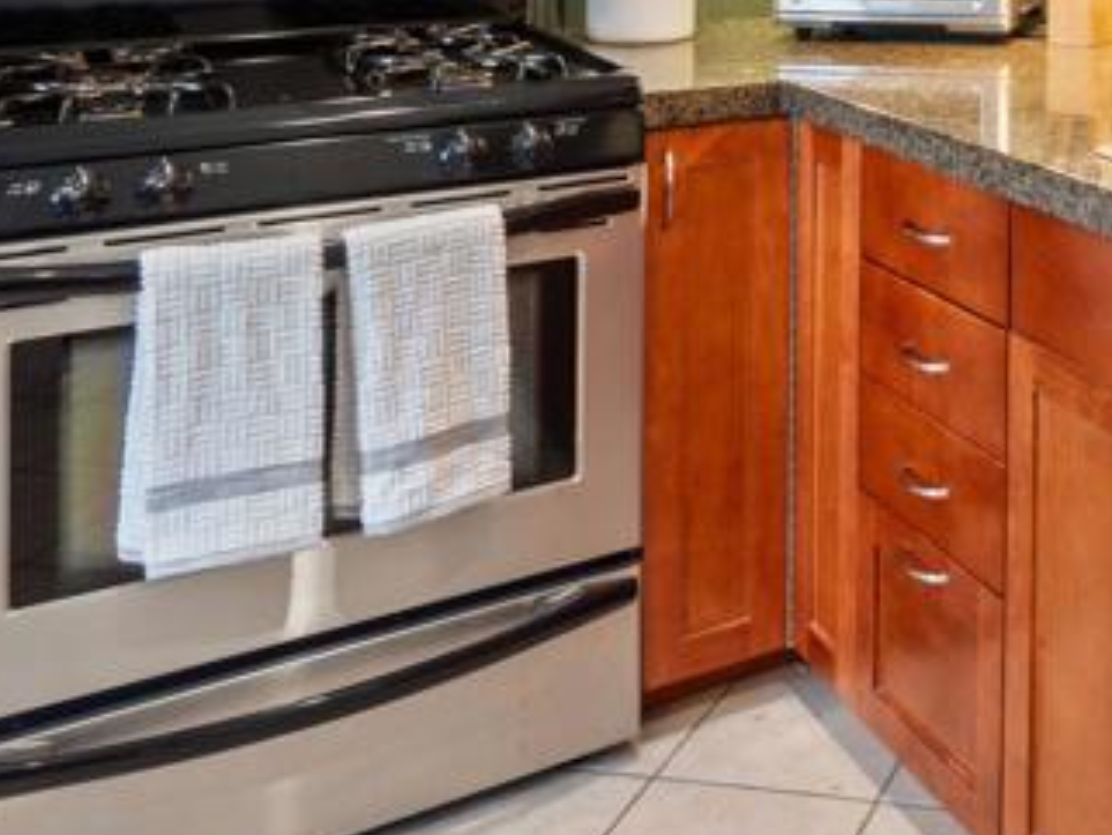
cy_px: -151
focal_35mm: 46
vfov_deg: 27.9
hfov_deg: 34.8
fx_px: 1478
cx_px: 1254
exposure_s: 1/1.25
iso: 100
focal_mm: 10
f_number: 9
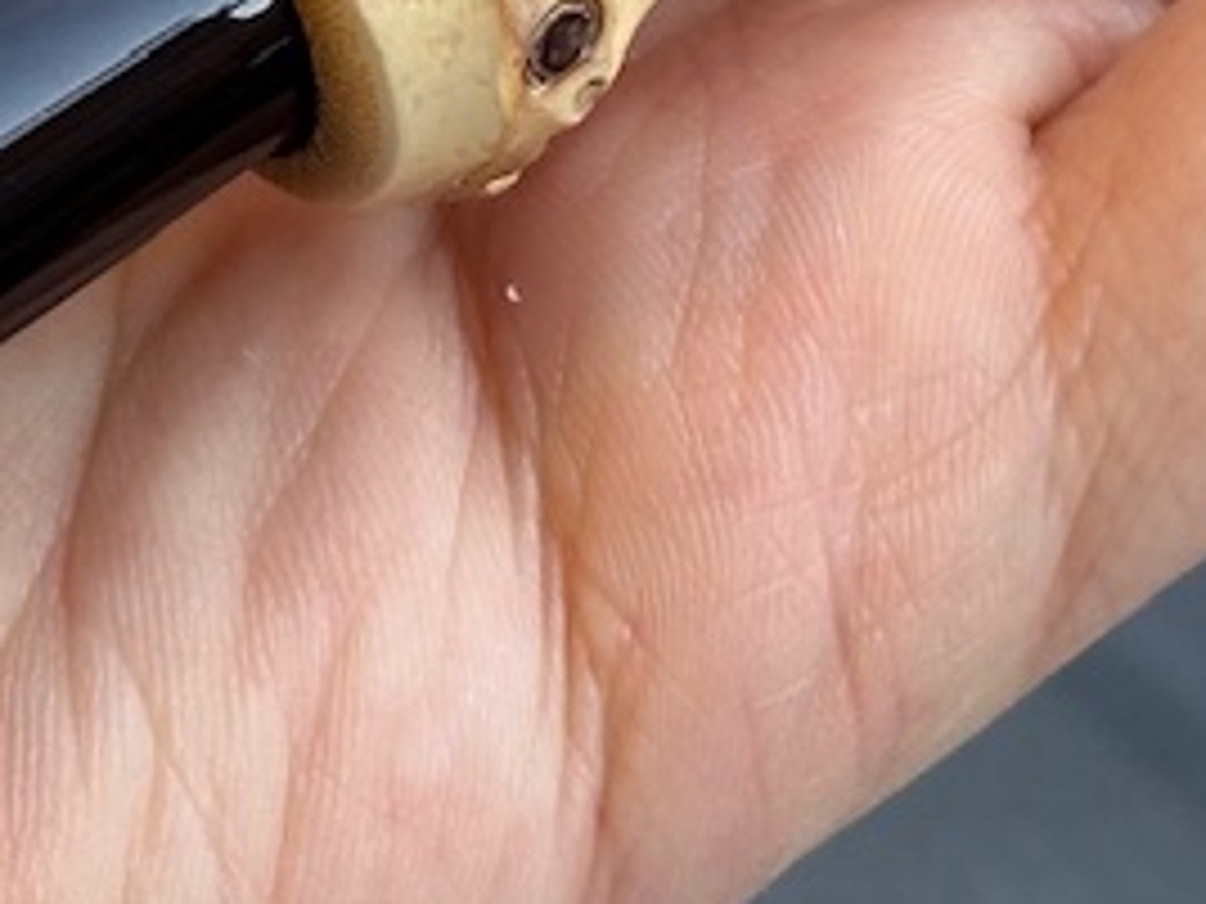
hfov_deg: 8.6
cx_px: 310
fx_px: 7978
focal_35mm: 229
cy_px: -513
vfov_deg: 6.4
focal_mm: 6.86
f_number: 1.78
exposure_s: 1/100
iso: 50
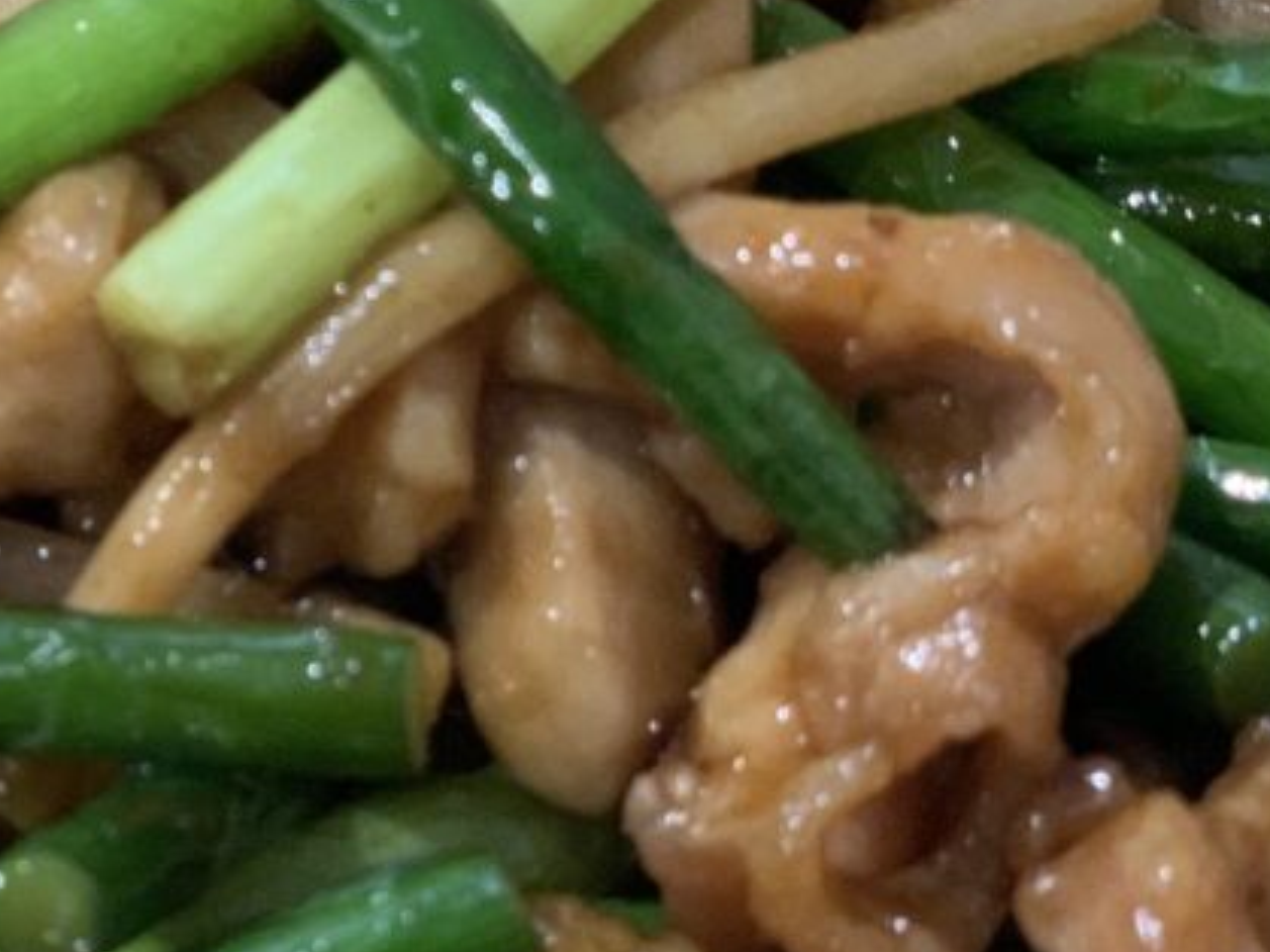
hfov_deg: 15.4
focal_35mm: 127
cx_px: 242
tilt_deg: -53.2
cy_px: 452
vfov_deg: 11.7
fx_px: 4658
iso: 800
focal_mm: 6
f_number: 2.4
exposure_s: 1/30
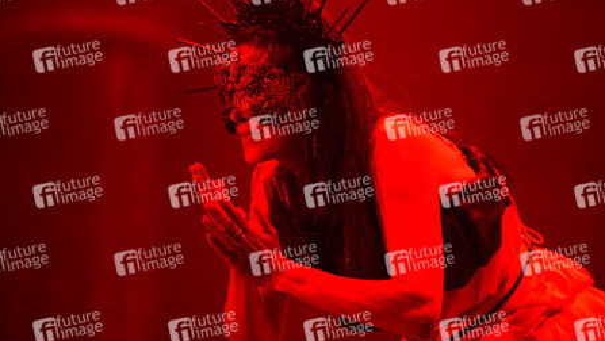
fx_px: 3387
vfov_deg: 5.8
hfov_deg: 10.2
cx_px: 302
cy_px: 158
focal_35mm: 211
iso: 1600
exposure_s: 1/400
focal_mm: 200
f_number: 3.2
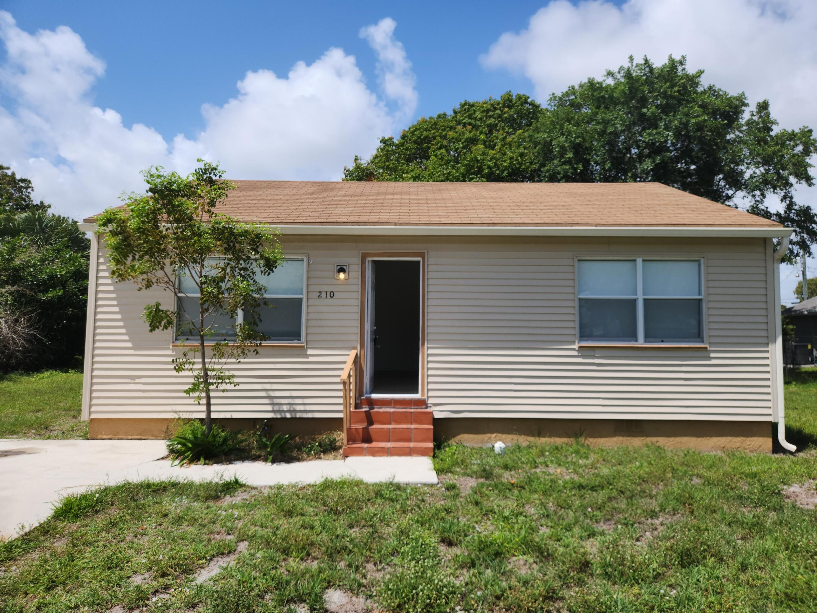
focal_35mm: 23
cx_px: 408
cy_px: 306
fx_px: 543
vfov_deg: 58.9
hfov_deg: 73.9
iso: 20
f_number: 1.8
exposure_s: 1/2082
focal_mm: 5.4
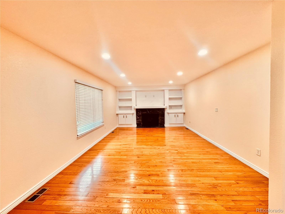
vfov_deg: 85.7
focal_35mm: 14
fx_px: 115
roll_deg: +1.0
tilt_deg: -2.2
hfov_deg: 102.1
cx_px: 142
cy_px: 107
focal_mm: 2.22
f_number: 2.2
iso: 250
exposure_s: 1/120
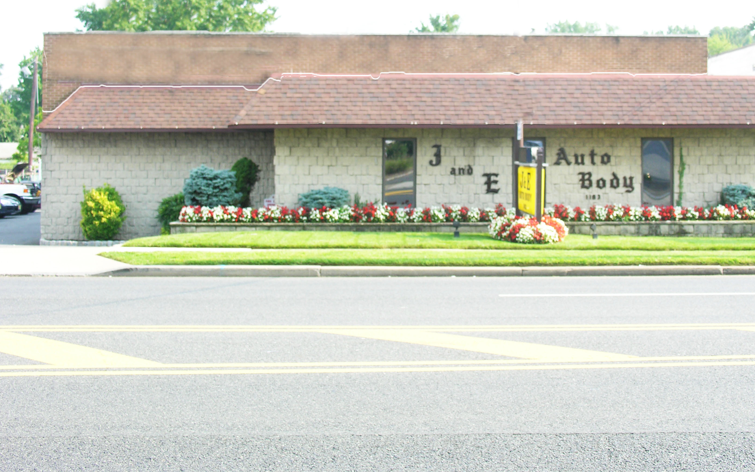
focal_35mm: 57
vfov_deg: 22.6
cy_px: 142
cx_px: 427
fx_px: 1173
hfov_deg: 35.6
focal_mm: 11.8
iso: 50
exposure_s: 1/193
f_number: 3
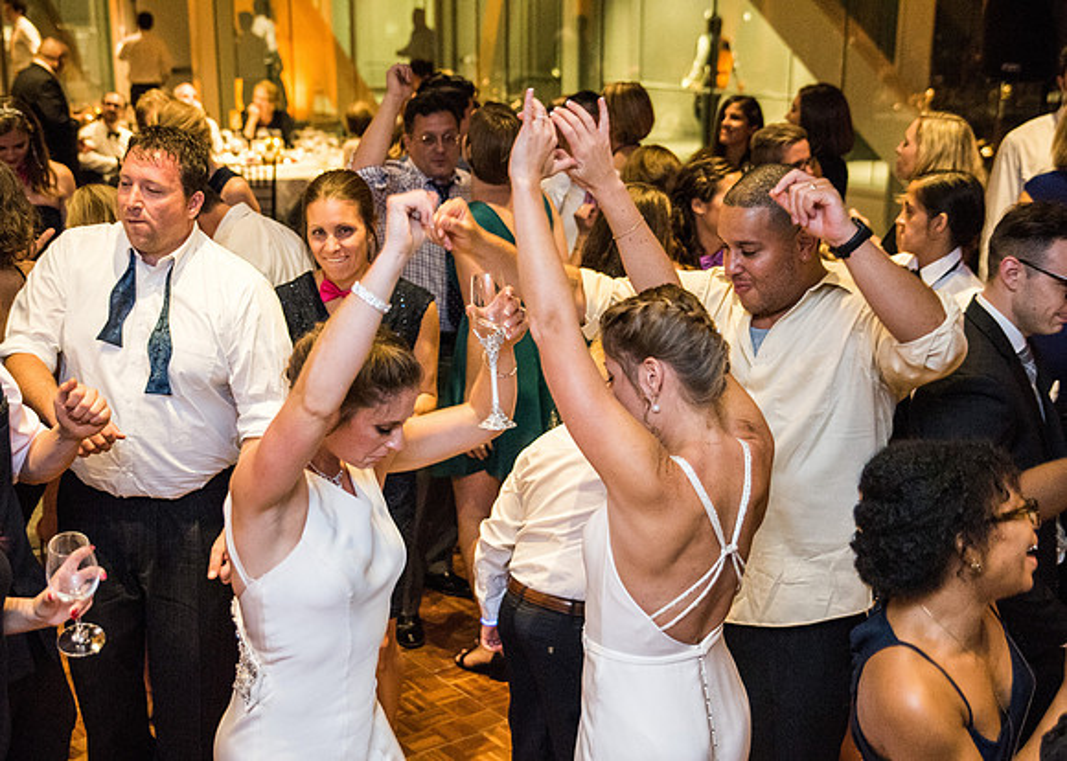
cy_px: 450
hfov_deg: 39.0
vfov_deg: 28.3
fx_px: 1507
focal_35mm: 50
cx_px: 536
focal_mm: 40
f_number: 2.8
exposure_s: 1/100
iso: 2500
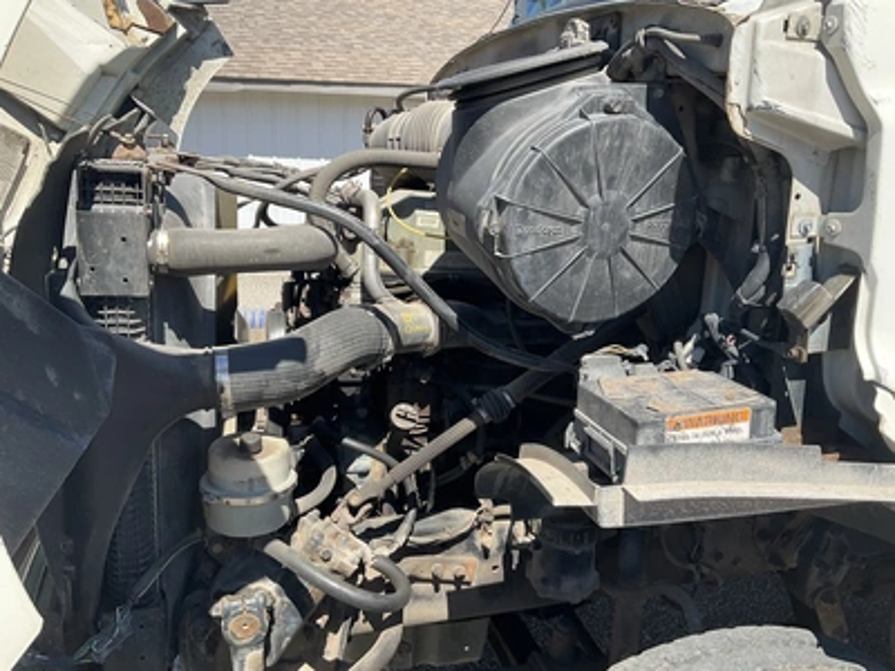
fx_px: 750
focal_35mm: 29
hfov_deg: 61.7
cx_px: 448
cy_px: 336
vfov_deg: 48.2
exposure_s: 1/691
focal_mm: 3
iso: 25
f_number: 1.8
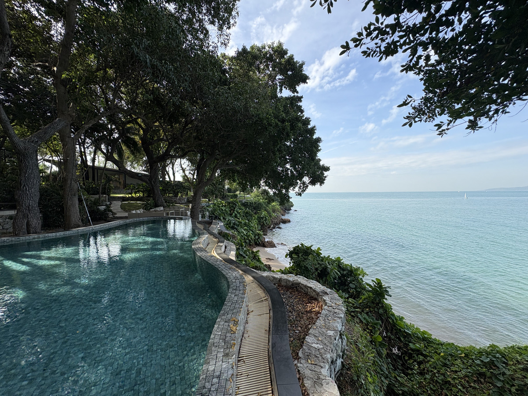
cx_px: 264
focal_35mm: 14
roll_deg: +0.5
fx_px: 214
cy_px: 198
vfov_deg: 85.7
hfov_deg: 102.1
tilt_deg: -1.1
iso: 40
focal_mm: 2.22
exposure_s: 1/840
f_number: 2.2
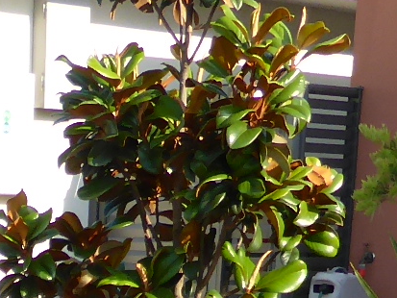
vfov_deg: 8.4
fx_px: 1778
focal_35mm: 155
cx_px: -128
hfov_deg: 12.3
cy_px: 833
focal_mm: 4.3
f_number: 3.3
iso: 100
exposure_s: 1/500
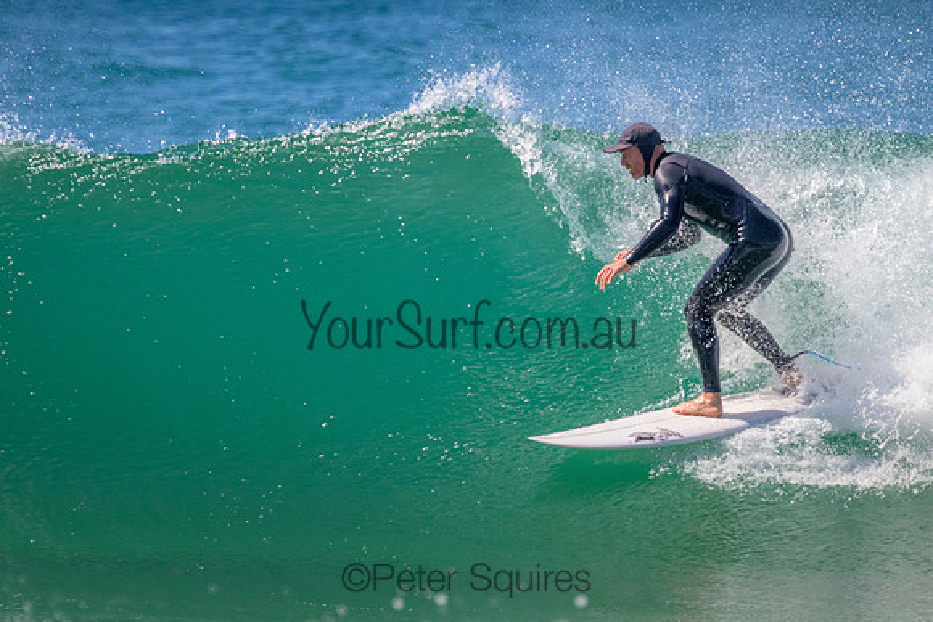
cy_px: 268
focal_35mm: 912
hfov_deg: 2.3
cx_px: 532
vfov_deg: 1.5
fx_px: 23628
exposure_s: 1/2000
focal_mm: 800
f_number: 11
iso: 1600
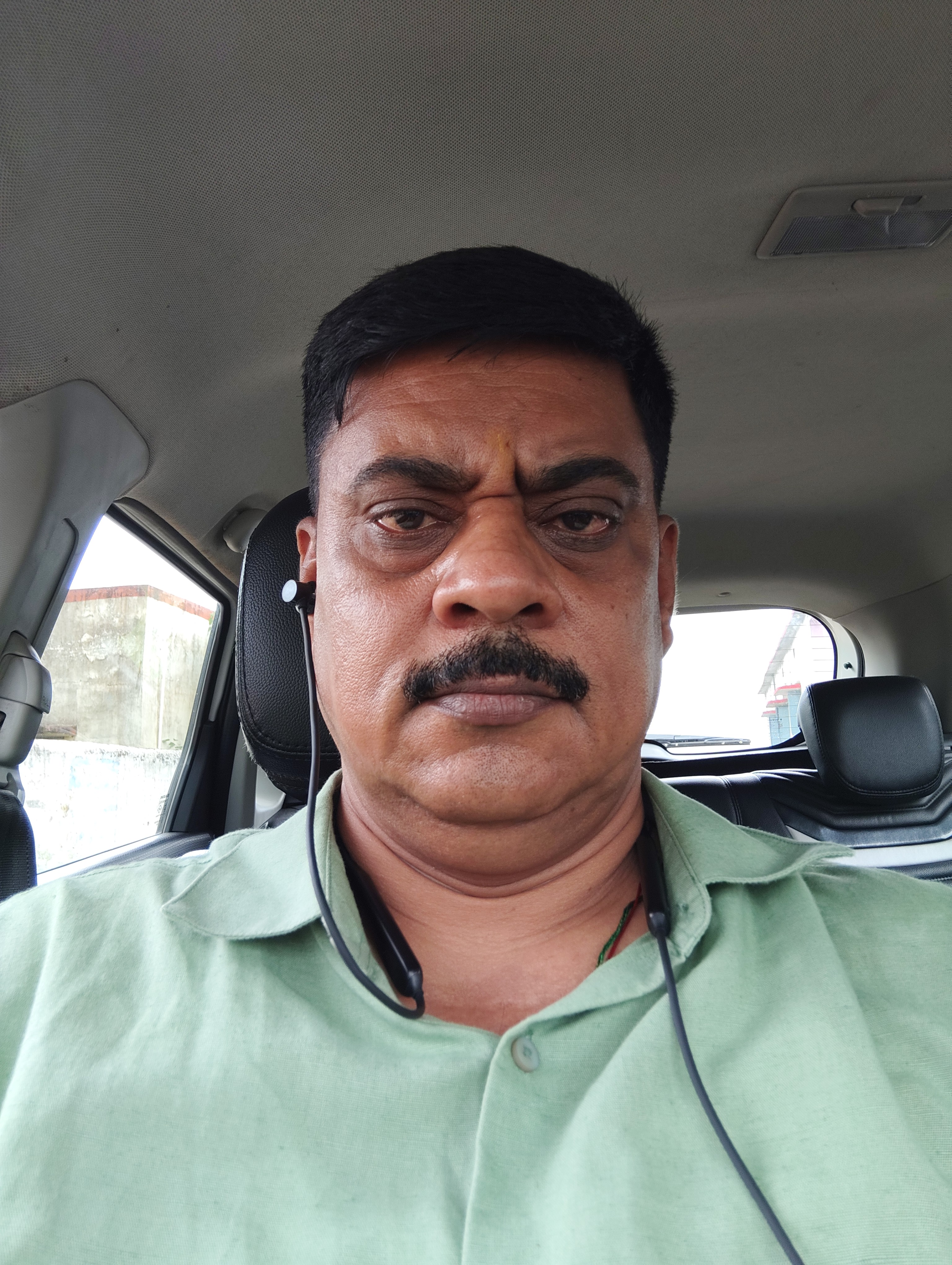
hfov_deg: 56.9
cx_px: 476
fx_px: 878
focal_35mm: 24
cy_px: 632
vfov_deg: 71.5
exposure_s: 1/100
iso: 118
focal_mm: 3.61
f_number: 2.2
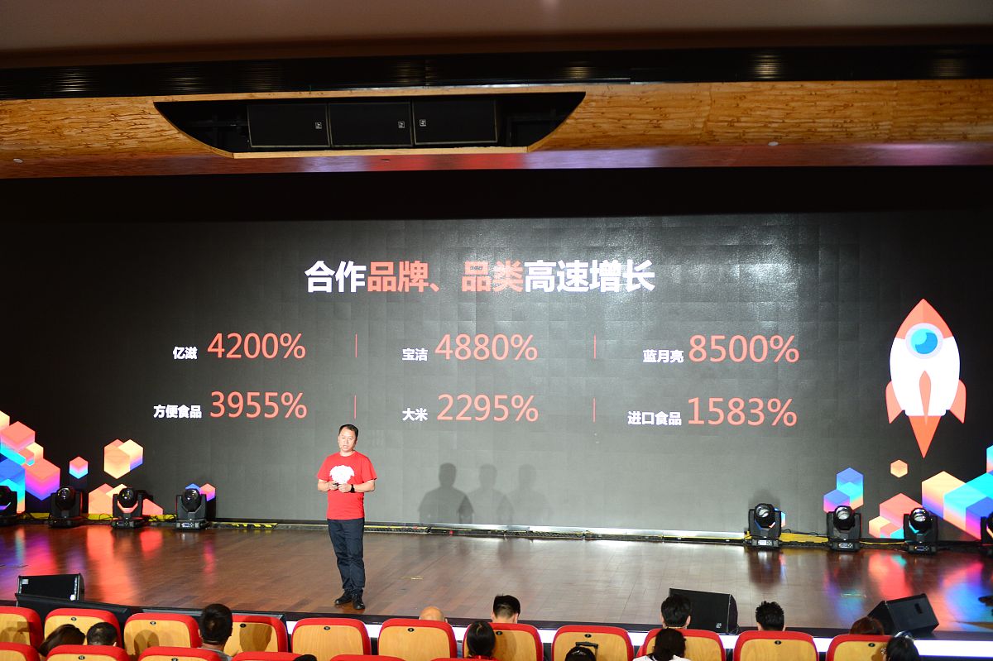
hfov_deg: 41.1
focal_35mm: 48
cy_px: 330
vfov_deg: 28.1
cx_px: 496
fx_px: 1323
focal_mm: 48
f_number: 2.8
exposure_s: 1/80
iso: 1600
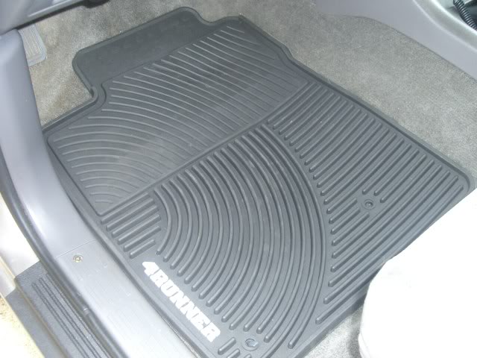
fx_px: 648
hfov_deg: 40.4
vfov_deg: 30.9
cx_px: 238
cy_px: 179
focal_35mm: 47
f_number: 3
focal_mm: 7.6
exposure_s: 1/60
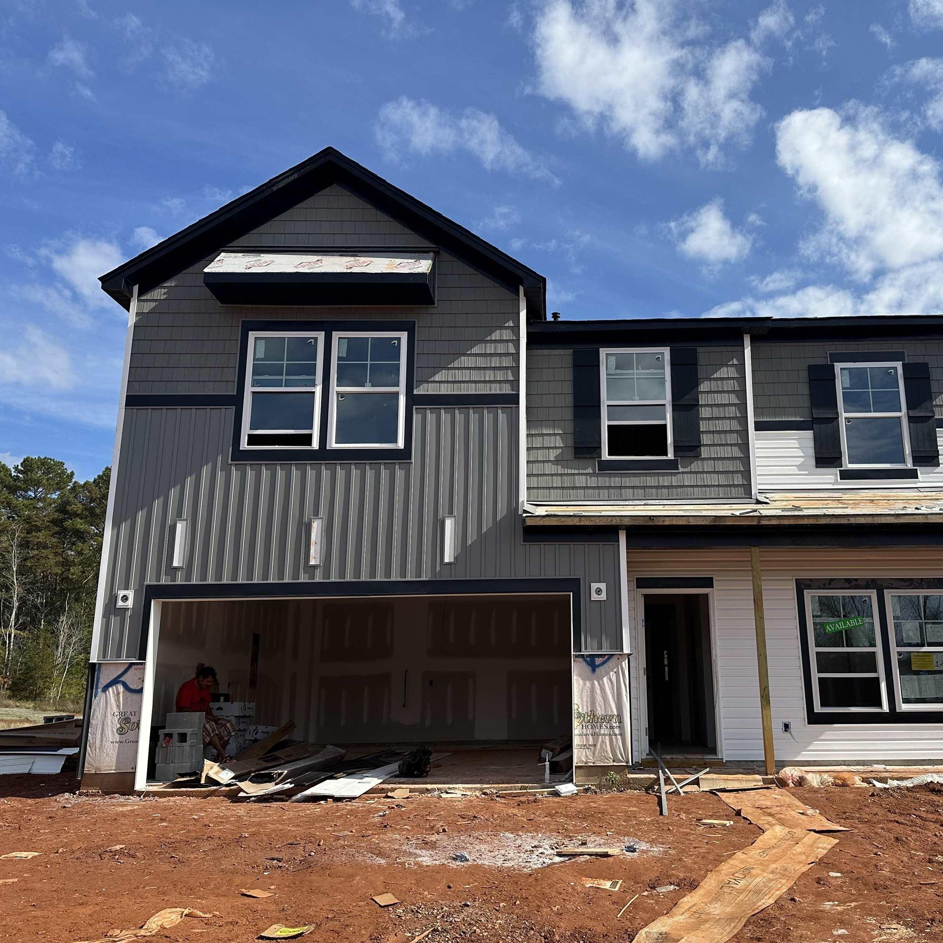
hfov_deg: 55.2
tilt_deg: +14.3
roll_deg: +0.4
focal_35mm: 29
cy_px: 477
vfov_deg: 55.6
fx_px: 894
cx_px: 569
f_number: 1.78
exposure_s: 1/4545
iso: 80
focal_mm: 6.86
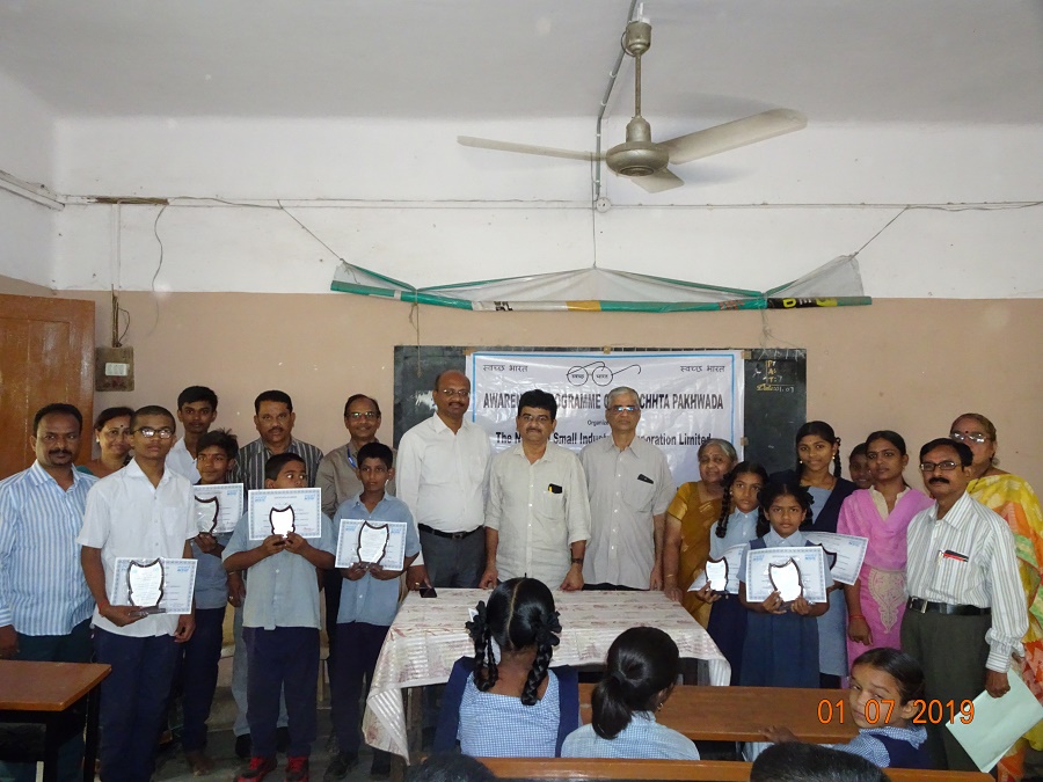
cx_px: 522
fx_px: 844
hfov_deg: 63.4
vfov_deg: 49.7
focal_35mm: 28
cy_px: 391
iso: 1000
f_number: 3.5
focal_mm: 4.75
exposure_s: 1/30
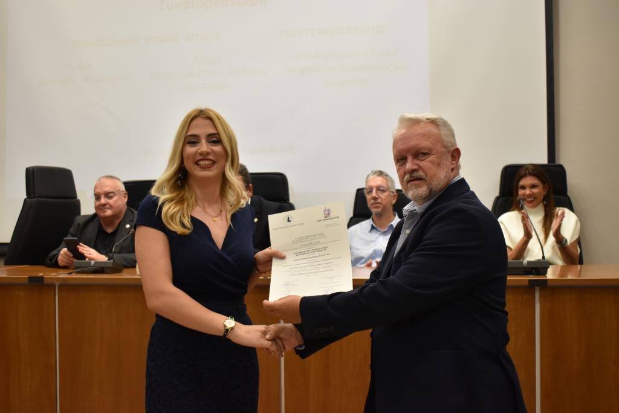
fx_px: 748
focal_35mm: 44
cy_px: 206
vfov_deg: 30.9
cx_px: 310
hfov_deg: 45.0
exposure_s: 1/125
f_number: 4.2
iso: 800
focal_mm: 29
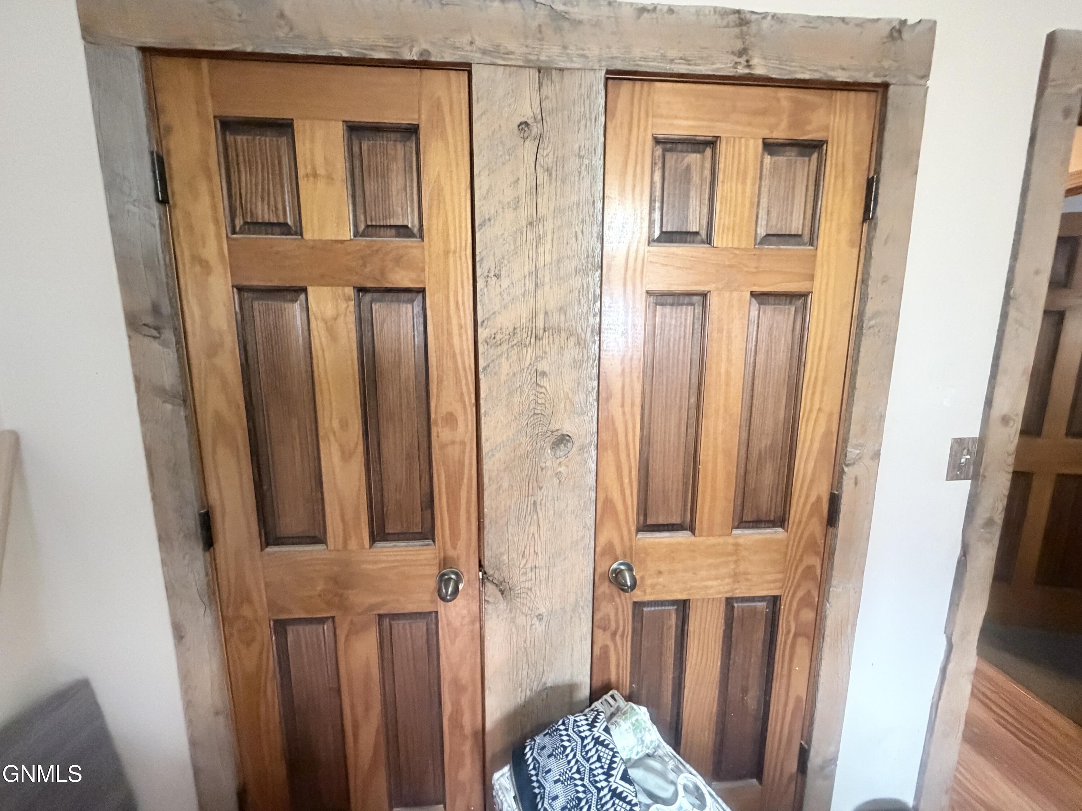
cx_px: 541
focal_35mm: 14
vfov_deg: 85.7
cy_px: 406
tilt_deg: -8.7
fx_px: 438
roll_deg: +1.1
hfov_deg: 102.1
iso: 1000
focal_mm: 2.22
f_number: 2.2
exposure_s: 1/60
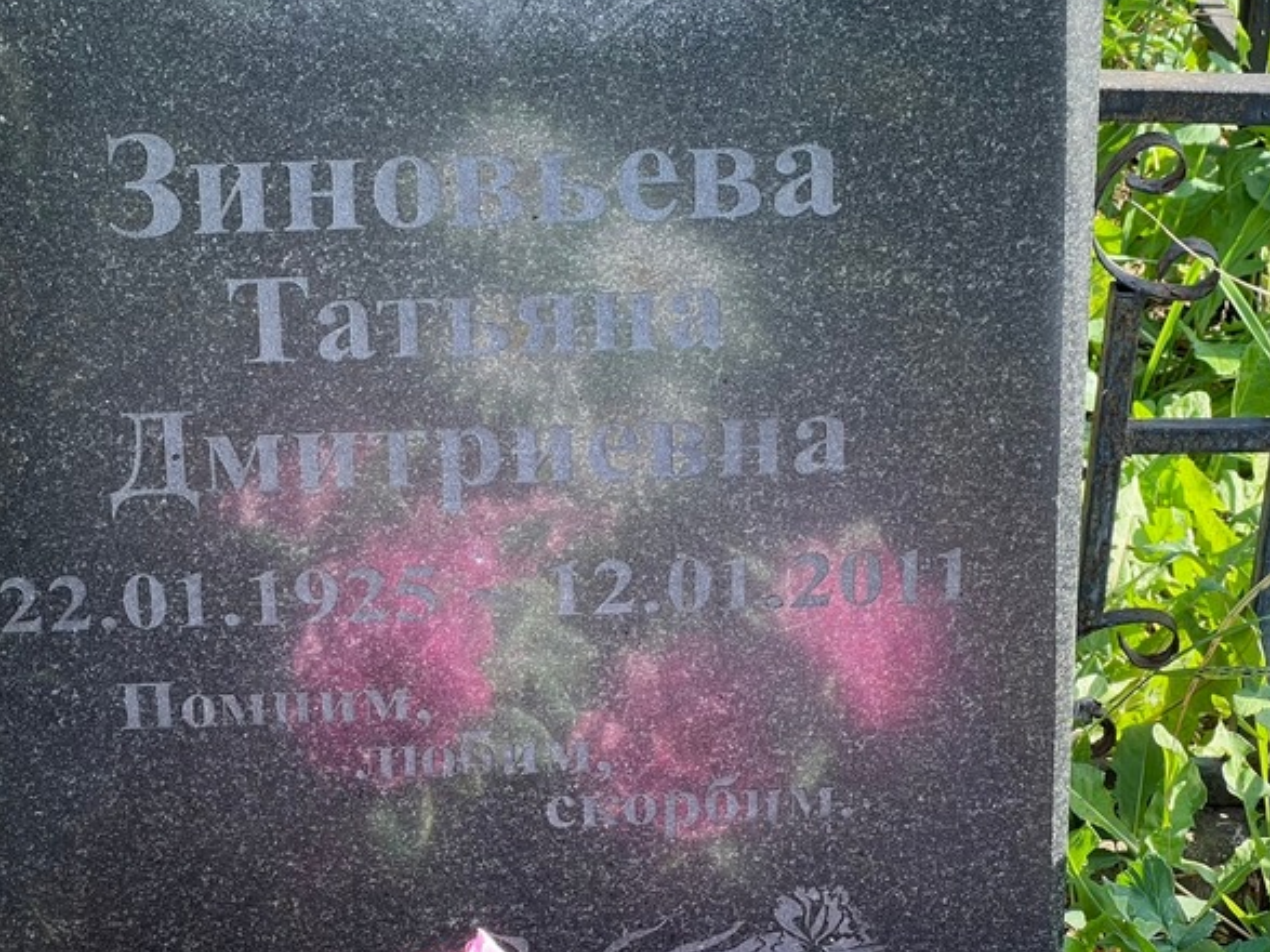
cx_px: 502
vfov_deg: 14.1
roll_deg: -2.4
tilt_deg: -27.9
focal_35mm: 105
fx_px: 3851
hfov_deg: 18.7
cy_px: 409
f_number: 2.8
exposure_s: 1/99
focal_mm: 9
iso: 32
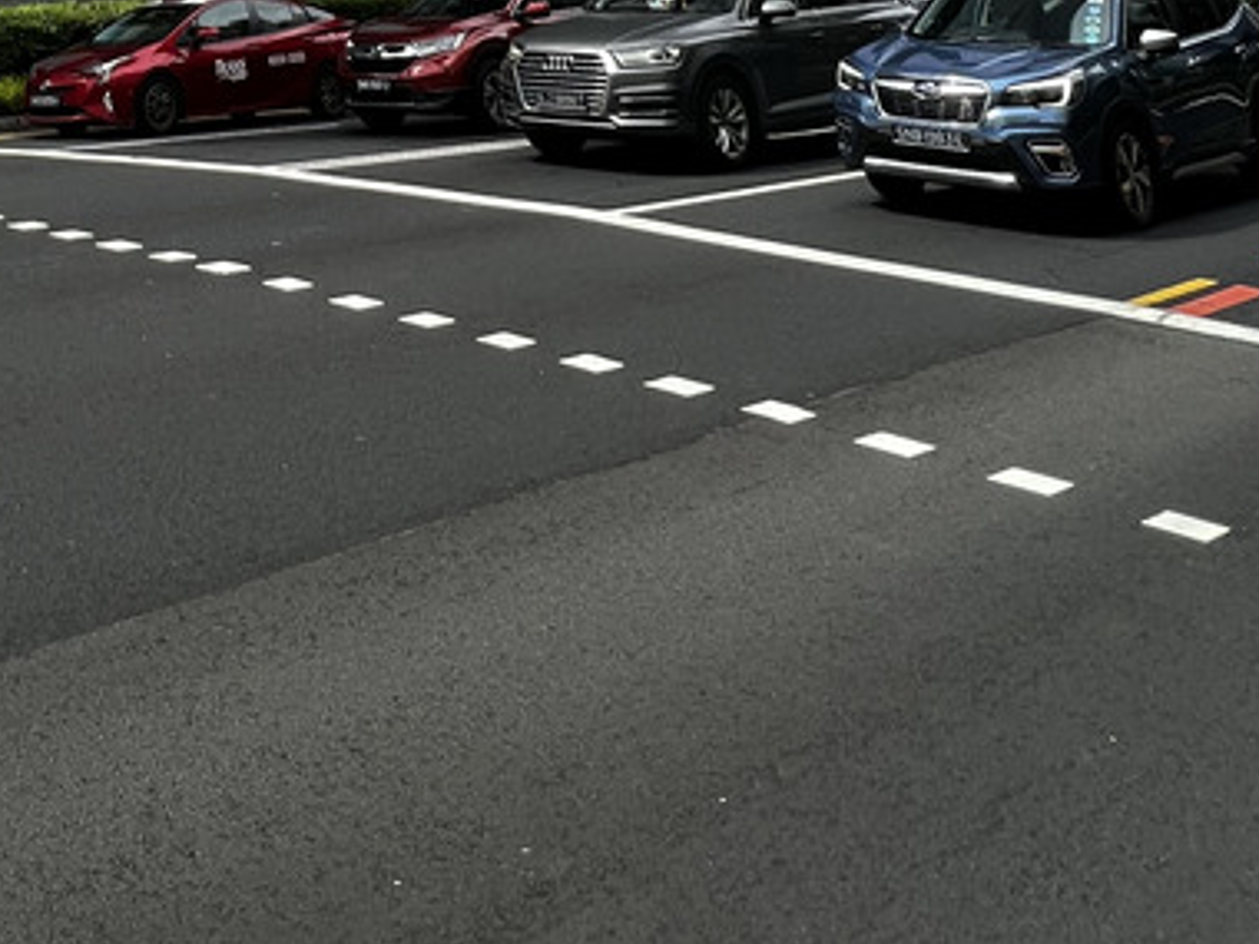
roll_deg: +2.0
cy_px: -662
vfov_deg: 23.2
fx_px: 1491
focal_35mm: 41
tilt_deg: +20.3
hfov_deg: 41.9
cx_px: 116
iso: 32
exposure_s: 1/389
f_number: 1.8
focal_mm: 1.57
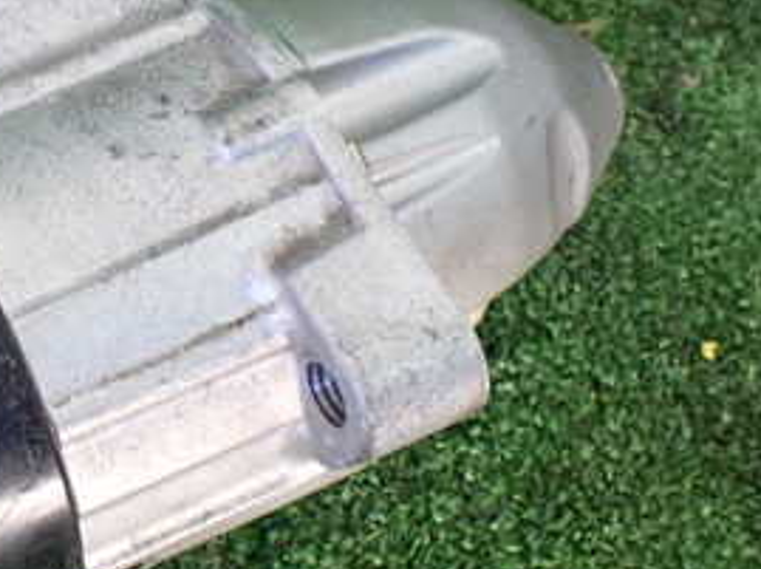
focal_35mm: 67
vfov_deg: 21.9
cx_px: -54
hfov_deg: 26.9
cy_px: 249
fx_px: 1471
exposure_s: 1/100
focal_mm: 5.4
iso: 800
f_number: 2.3
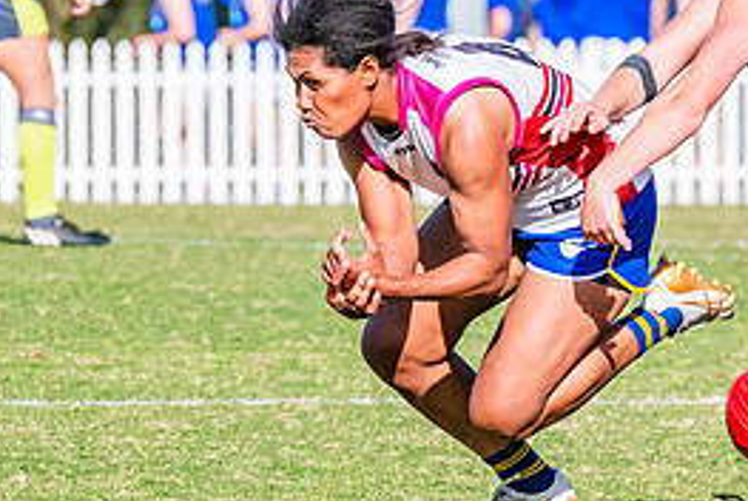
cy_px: -63
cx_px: 572
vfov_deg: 1.2
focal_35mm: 1158
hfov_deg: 1.8
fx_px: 24087
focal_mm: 330
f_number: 10
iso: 800
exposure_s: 1/1600
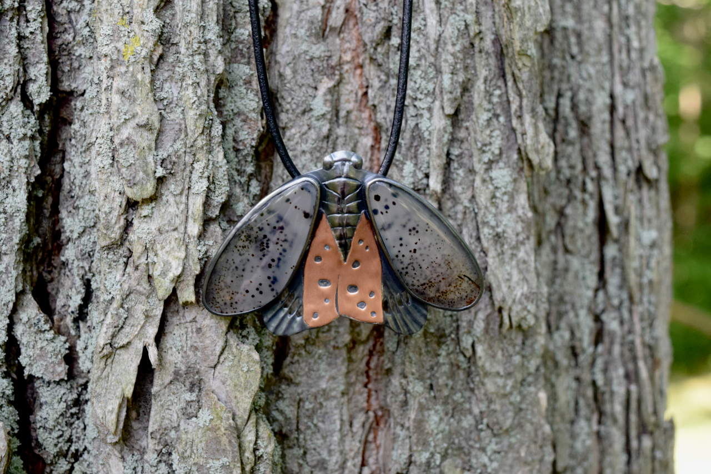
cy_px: 237
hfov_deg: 36.9
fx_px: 1067
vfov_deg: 25.1
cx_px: 356
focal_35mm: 54
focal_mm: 36
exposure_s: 1/160
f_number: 7.1
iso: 1600
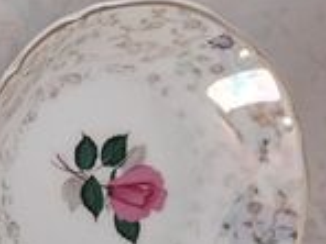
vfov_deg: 8.4
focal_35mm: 176
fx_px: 1657
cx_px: -121
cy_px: 26
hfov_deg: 10.9
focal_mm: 4
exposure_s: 1/50
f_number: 1.8
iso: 160
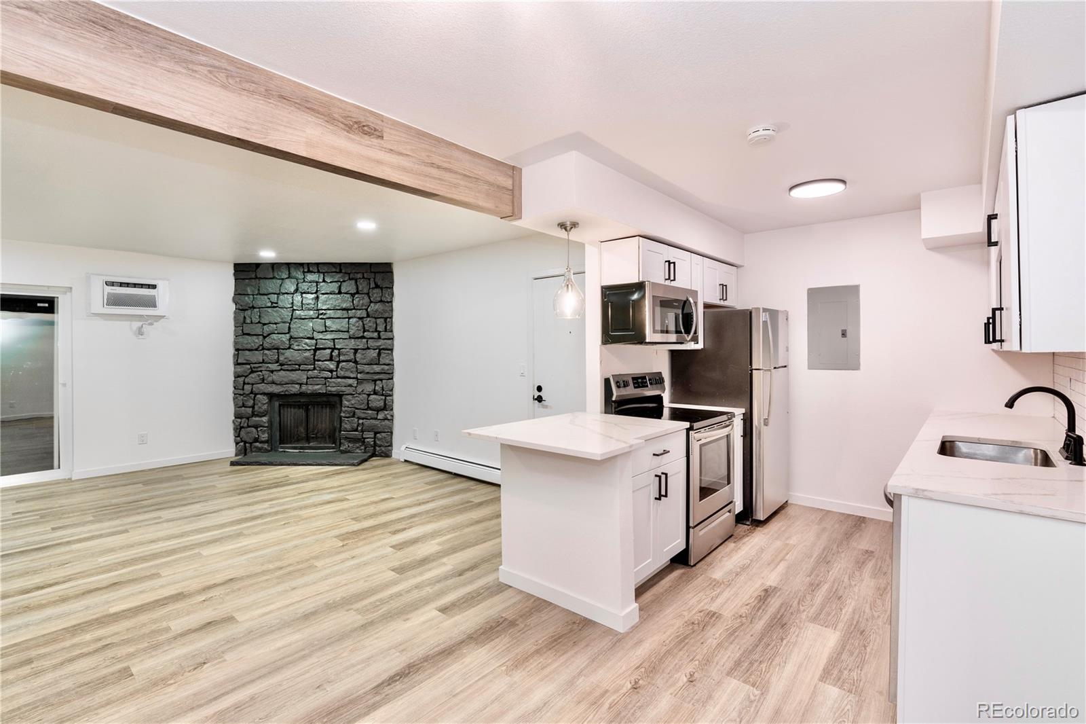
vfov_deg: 73.7
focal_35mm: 16
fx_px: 483
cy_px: 362
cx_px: 543
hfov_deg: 96.7
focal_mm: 16
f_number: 8
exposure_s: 1/20
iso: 400
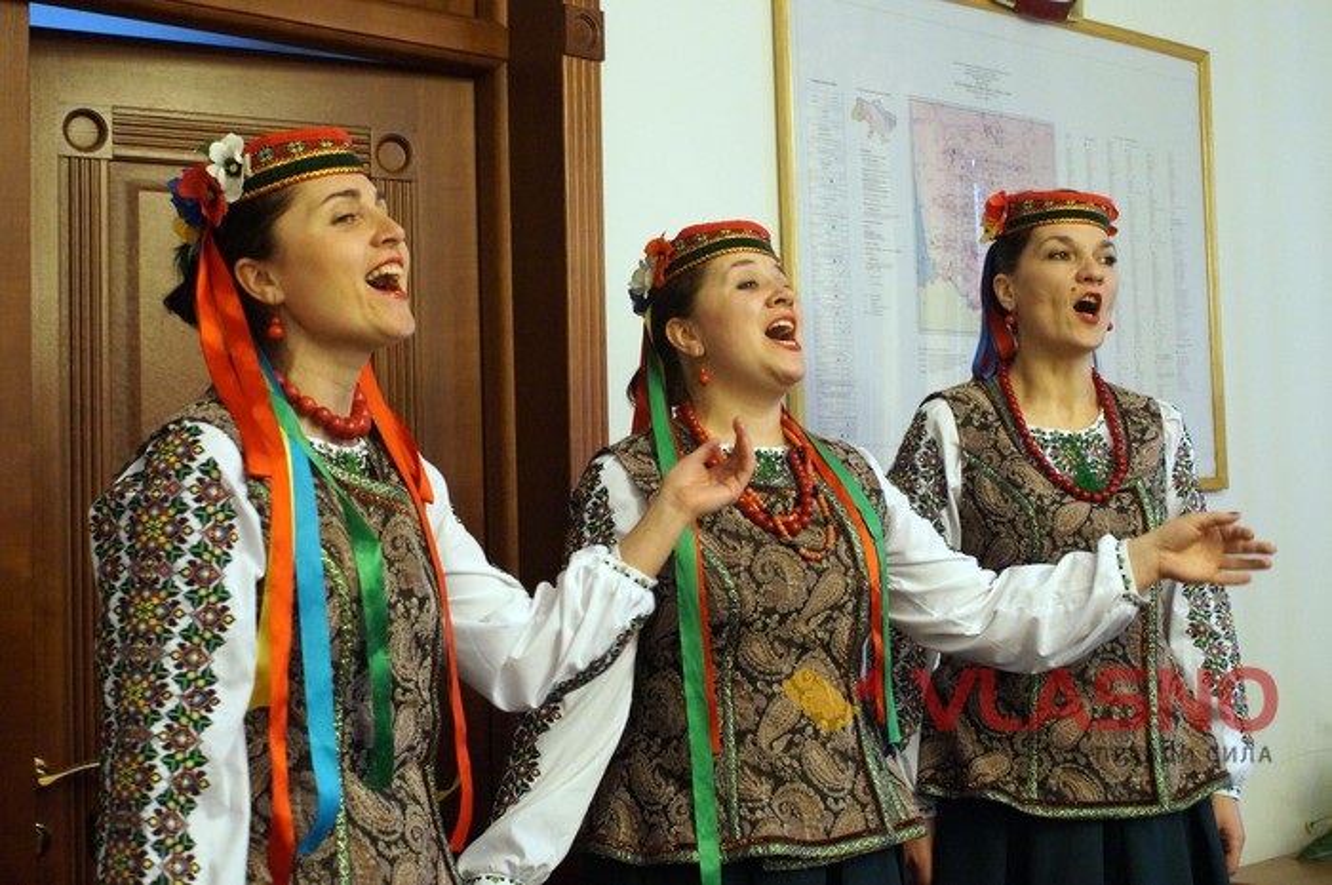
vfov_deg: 25.7
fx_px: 1940
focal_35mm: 52
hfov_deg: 37.9
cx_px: 666
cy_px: 442
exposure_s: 1/50
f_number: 5.6
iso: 3200
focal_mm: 35
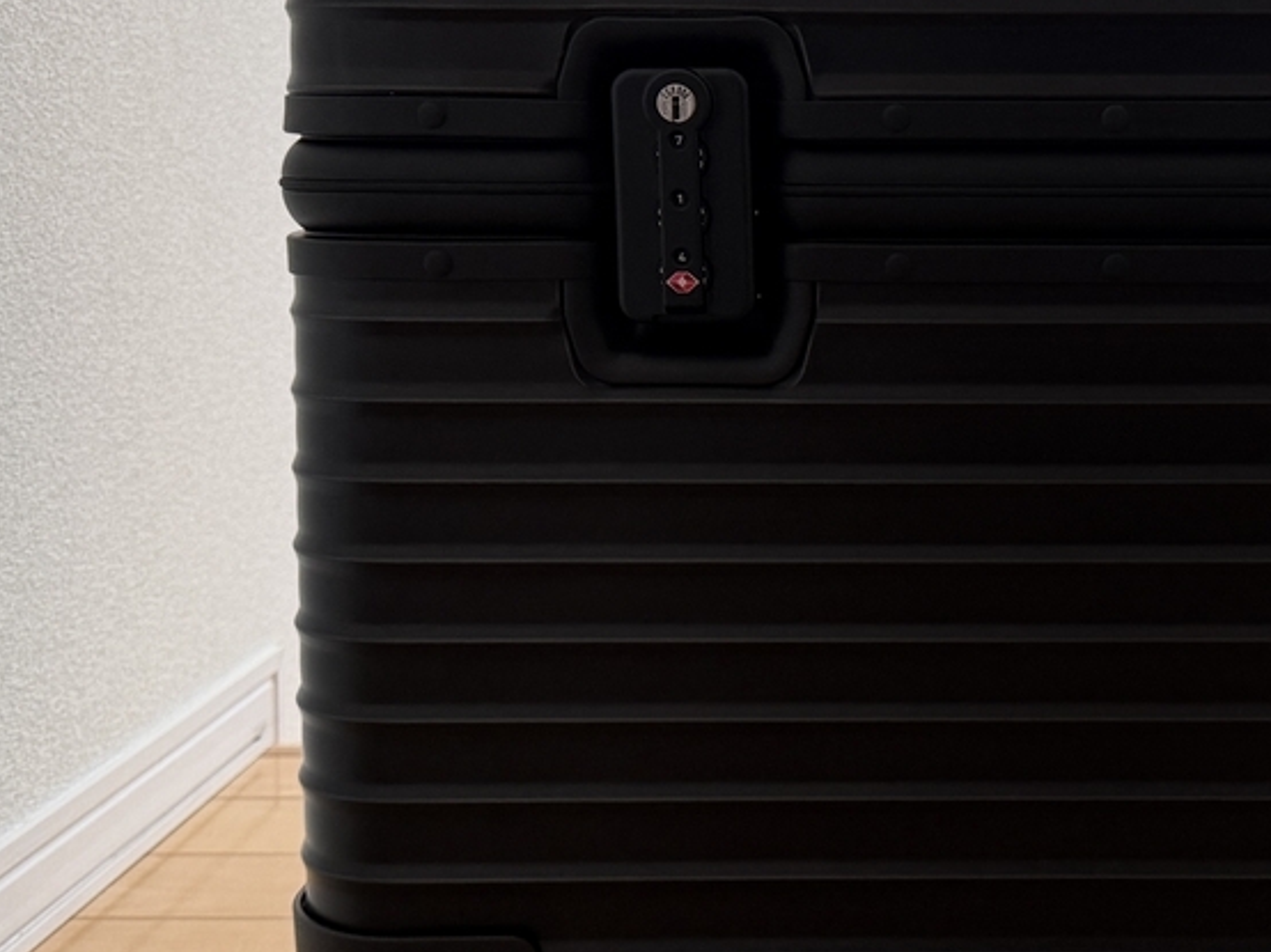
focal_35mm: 52
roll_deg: -0.9
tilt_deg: -7.4
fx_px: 1908
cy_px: 406
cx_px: 1106
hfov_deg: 35.0
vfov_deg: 28.0
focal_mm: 6.76
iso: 250
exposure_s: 1/60
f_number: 1.78
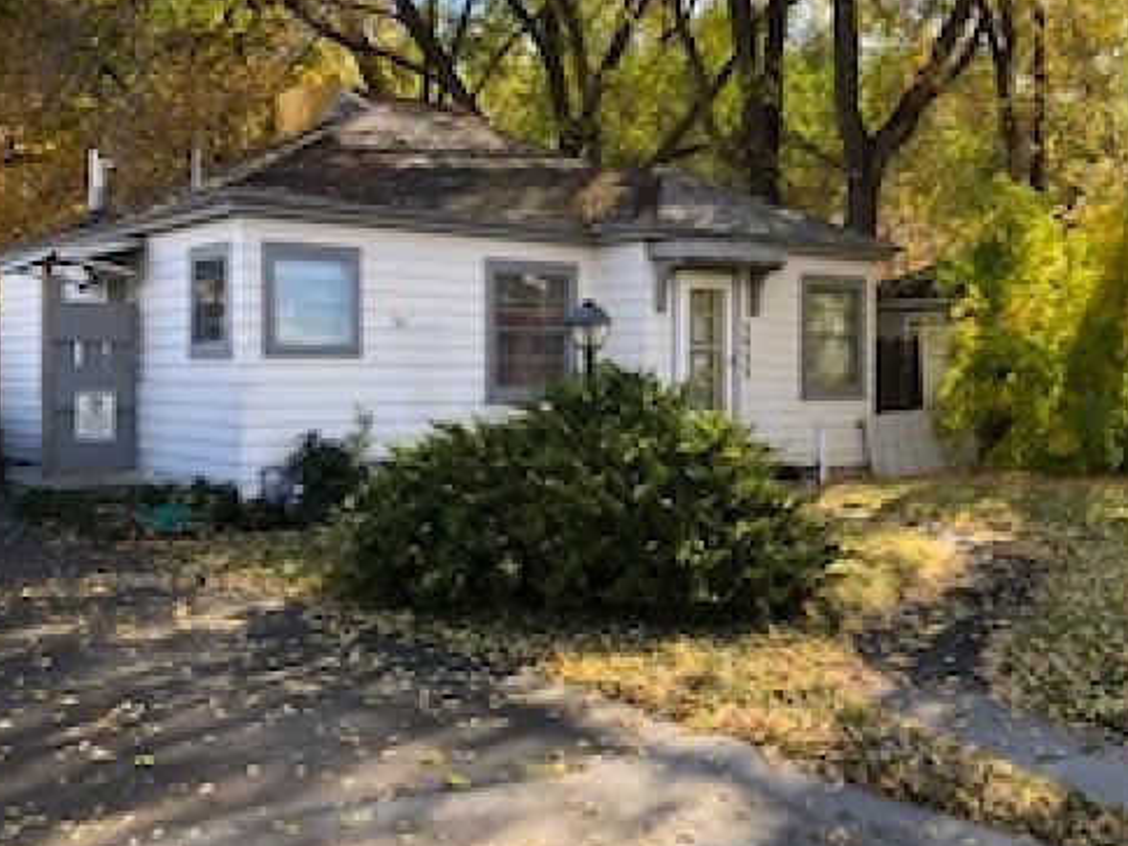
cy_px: 392
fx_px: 1206
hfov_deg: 50.0
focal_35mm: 37
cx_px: 639
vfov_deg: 38.6
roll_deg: +0.1
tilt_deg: -1.4
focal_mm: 3.99
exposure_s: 1/277
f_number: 1.8
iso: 20
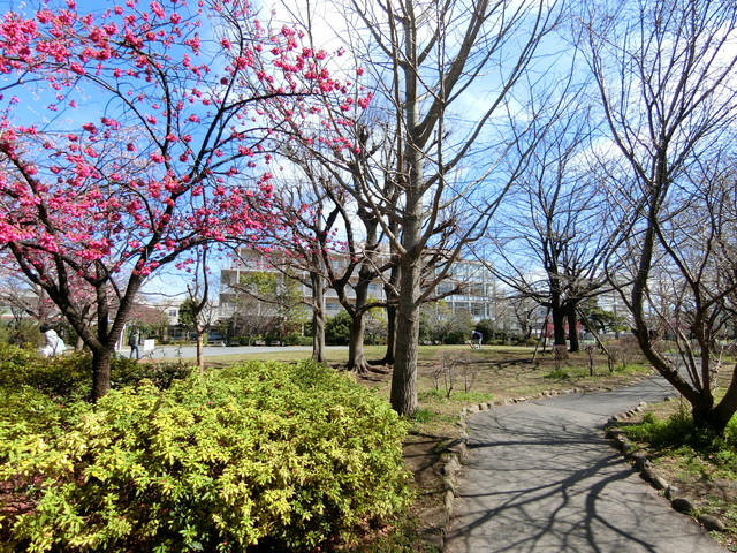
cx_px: 368
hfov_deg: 84.7
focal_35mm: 19
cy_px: 276
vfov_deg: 68.7
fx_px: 405
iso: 80
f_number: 2.7
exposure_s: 1/1000
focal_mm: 4.06
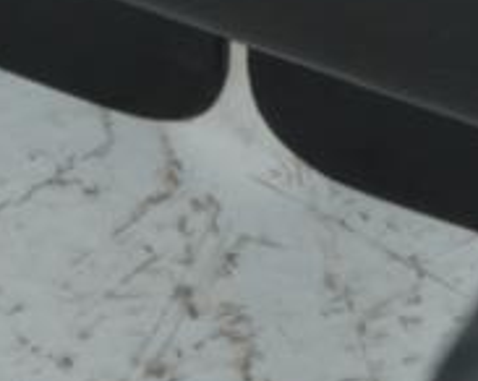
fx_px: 13695
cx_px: 240
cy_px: -498
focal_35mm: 969
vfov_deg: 1.6
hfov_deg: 2.0
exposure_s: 1/125
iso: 400
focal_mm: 105
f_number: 10
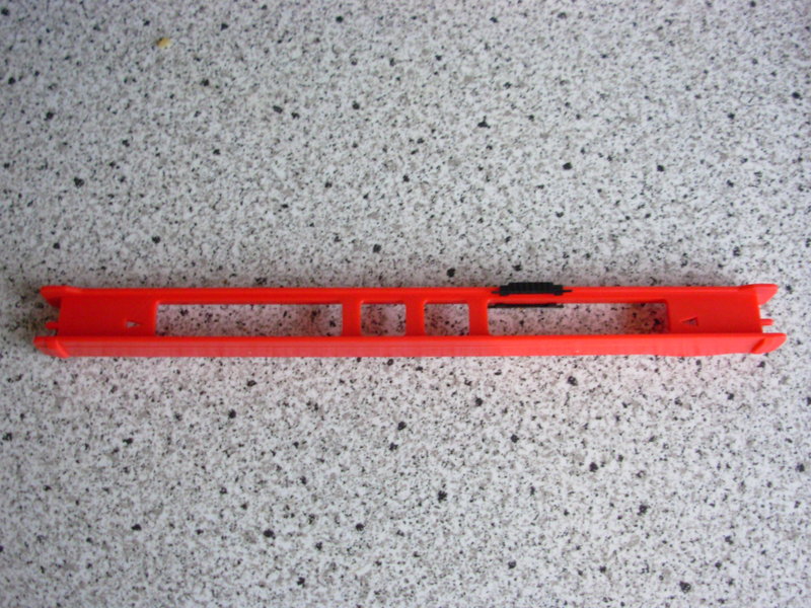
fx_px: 890
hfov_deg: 49.0
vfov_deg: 37.7
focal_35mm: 38
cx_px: 406
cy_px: 304
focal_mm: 6.3
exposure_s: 1/6.7
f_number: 2.9
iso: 159
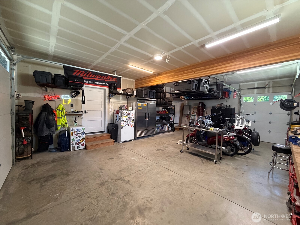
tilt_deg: -1.2
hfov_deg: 102.1
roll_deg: -0.7
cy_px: 112
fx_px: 121
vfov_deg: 85.7
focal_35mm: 14
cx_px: 150
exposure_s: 1/60
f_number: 2.2
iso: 400
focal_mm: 2.22
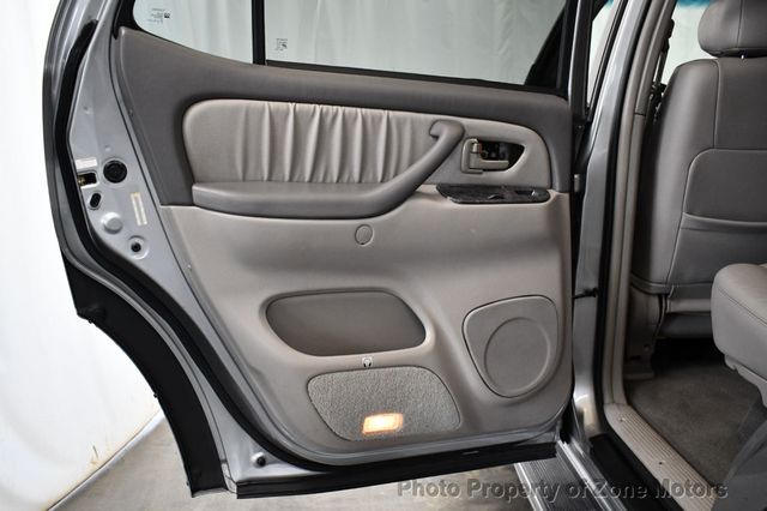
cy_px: 256
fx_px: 703
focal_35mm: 33
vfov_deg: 39.9
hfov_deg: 57.2
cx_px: 384
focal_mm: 22
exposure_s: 1/125
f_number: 3.8
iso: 1800
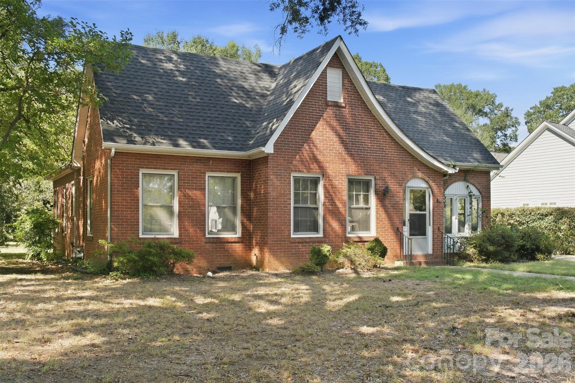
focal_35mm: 34
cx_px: 288
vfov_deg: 38.4
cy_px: 192
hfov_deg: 55.1
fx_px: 551
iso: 200
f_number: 8
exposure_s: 1/80
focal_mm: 23
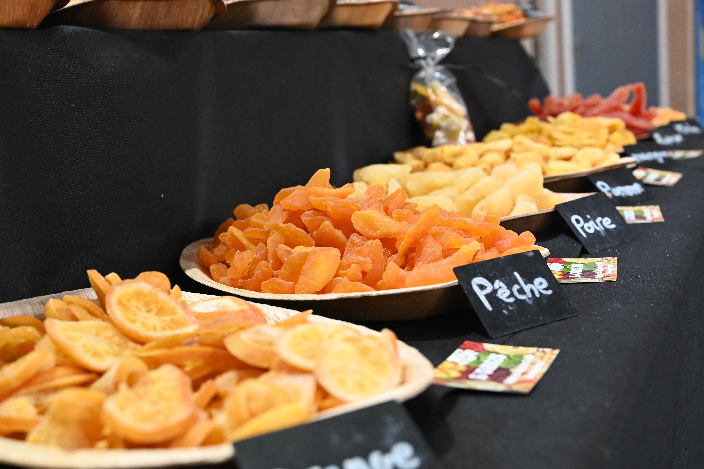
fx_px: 918
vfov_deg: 28.6
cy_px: 234
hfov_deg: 41.9
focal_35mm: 47
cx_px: 352
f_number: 6.3
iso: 3200
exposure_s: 1/160
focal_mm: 47
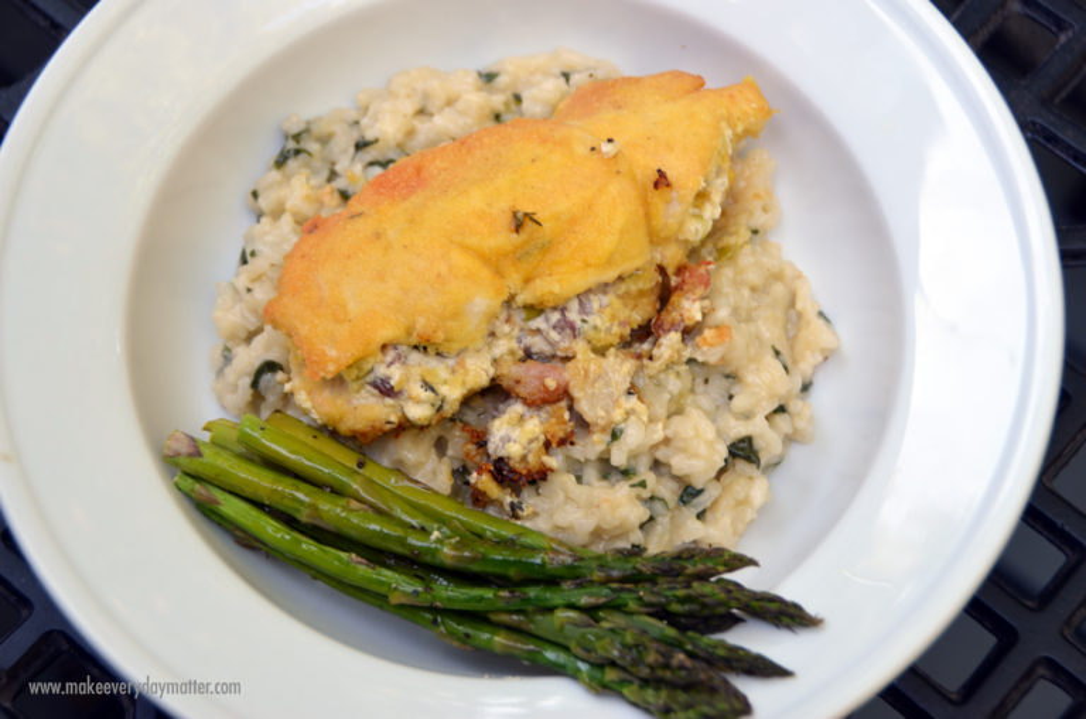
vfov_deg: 18.1
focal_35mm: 75
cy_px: 360
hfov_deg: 27.0
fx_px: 2258
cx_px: 543
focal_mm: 50
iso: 125
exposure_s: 1/30
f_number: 5.6
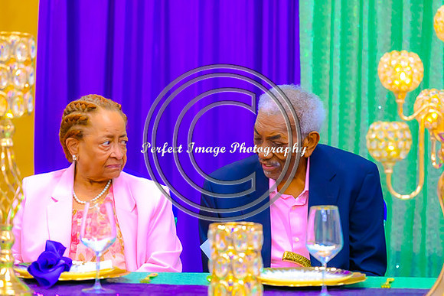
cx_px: 222
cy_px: 148
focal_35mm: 202
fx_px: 2492
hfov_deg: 10.2
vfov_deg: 6.8
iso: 6400
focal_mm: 135
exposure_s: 1/200
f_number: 2.8
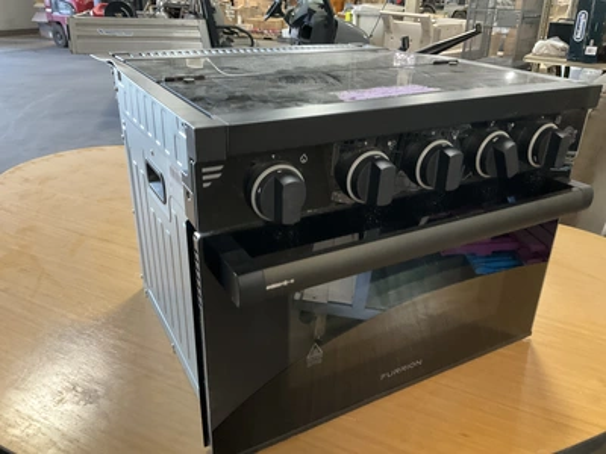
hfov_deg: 61.7
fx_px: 508
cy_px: 227
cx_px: 303
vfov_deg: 48.2
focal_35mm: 29
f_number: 1.8
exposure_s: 1/40
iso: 250
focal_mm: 3
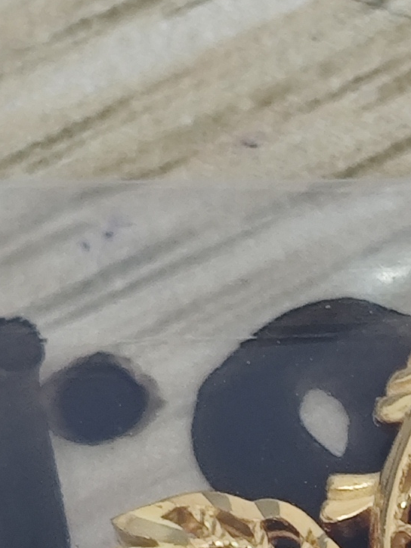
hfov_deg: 5.7
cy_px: 441
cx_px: 397
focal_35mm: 260
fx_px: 4115
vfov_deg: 7.6
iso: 160
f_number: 1.6
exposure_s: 1/105
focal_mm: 6.55
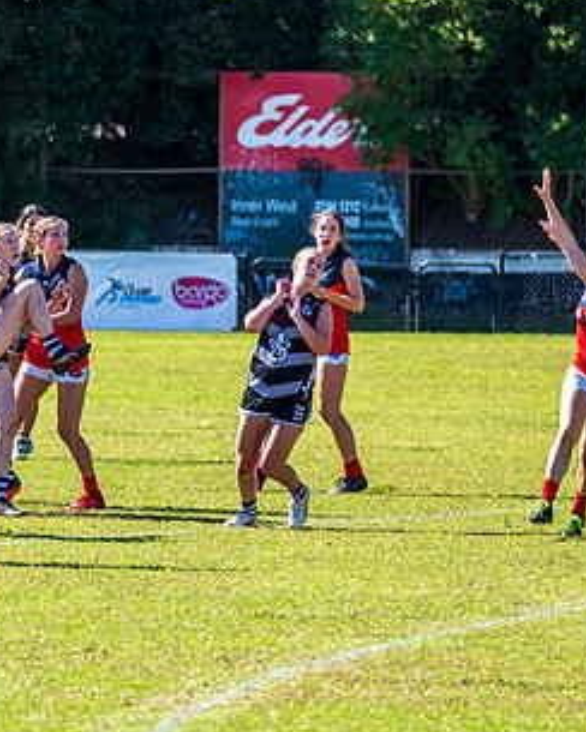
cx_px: 96
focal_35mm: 507
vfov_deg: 3.8
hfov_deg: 3.1
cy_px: 380
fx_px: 10991
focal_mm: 220
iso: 800
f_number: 6.3
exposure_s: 1/2000
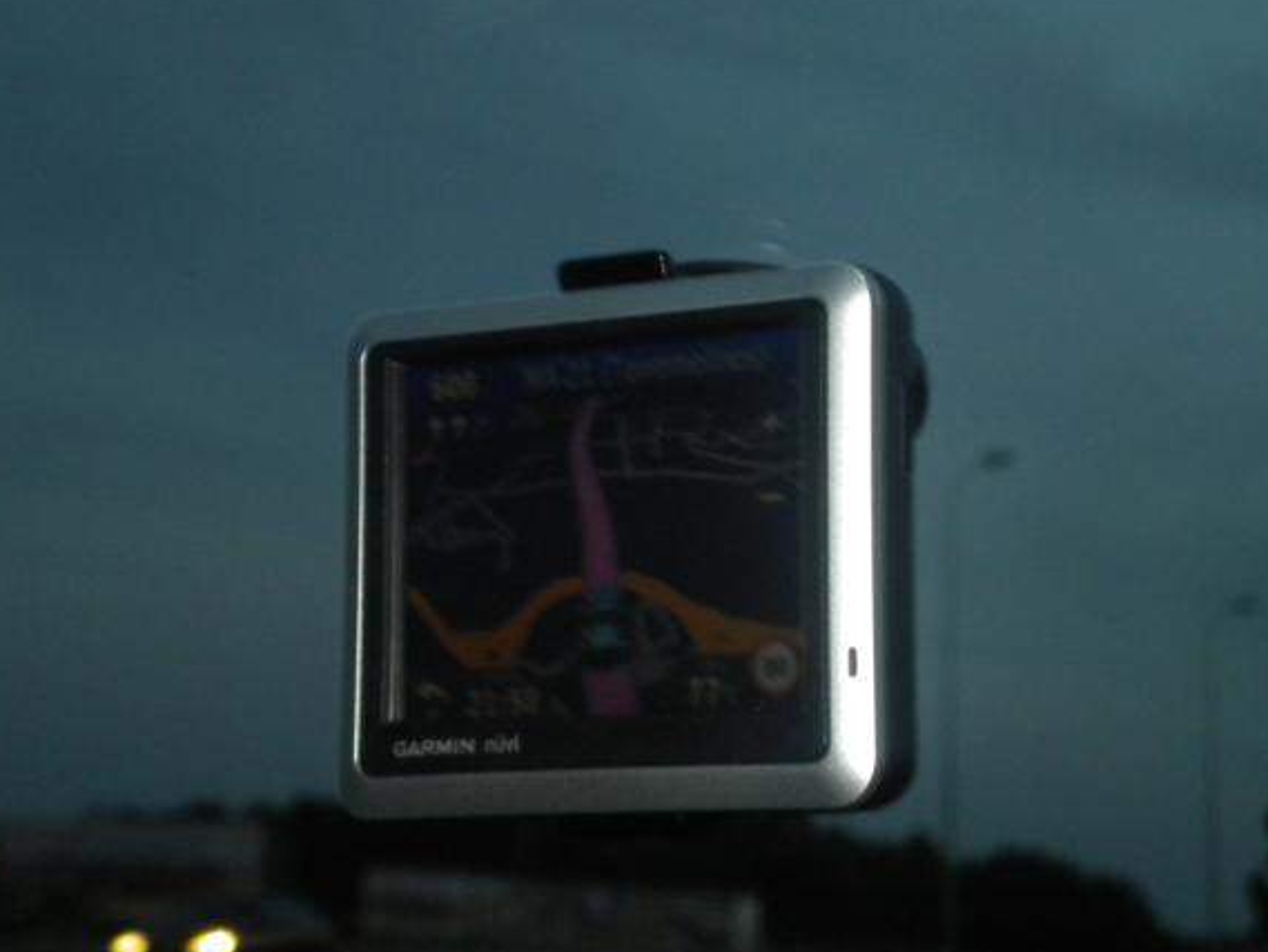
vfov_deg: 12.6
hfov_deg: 16.7
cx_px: 653
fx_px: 4323
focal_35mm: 118
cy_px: 486
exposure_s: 1/60
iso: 400
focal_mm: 18.9
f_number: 5.9
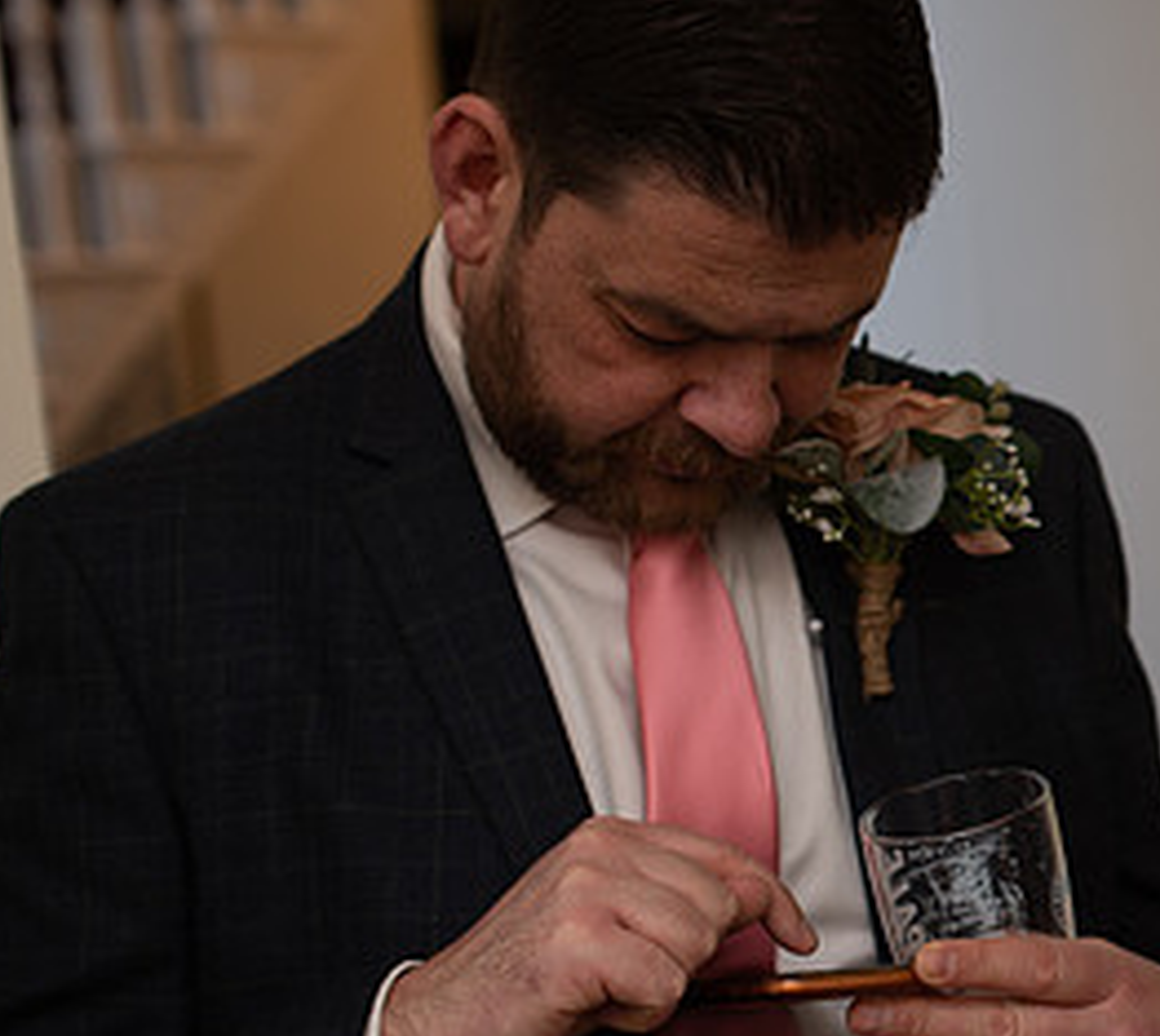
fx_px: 3846
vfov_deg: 15.3
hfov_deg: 16.4
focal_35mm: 107
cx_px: 1415
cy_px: 696
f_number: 2.5
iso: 100
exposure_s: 1/100
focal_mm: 35
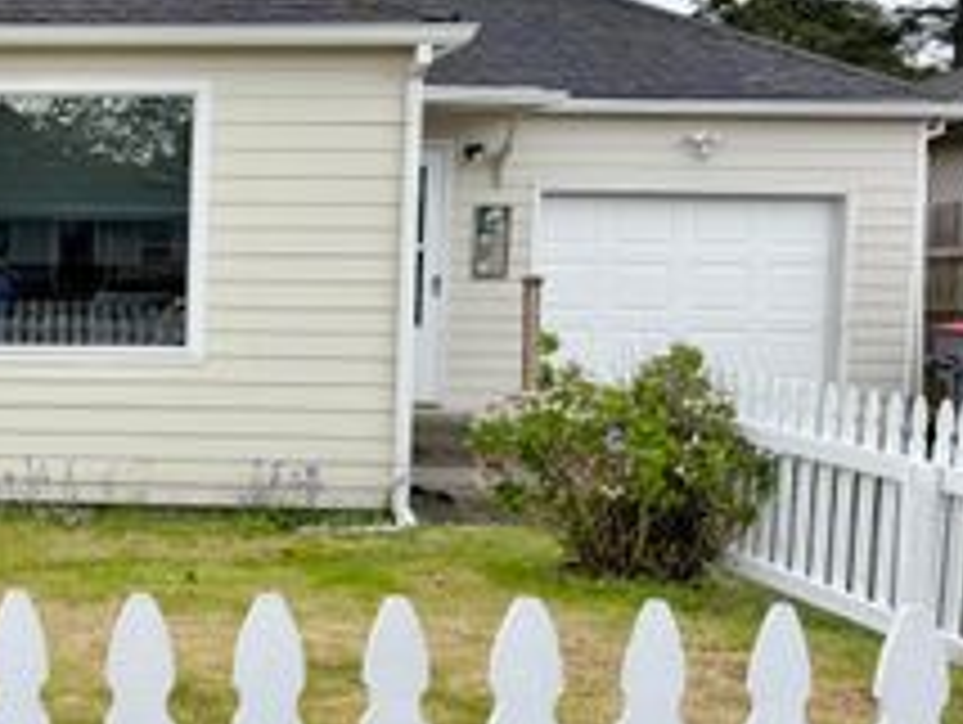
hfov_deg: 30.8
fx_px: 1560
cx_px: -81
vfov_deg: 26.2
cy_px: 362
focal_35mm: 56
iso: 80
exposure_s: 1/1618
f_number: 1.78
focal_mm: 6.76
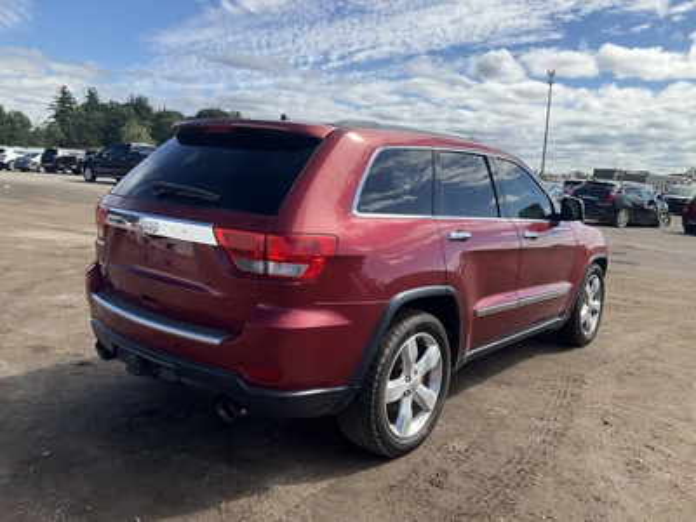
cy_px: 261
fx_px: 583
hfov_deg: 61.7
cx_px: 348
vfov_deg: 48.2
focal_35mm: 29
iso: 25
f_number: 1.8
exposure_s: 1/1626
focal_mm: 3
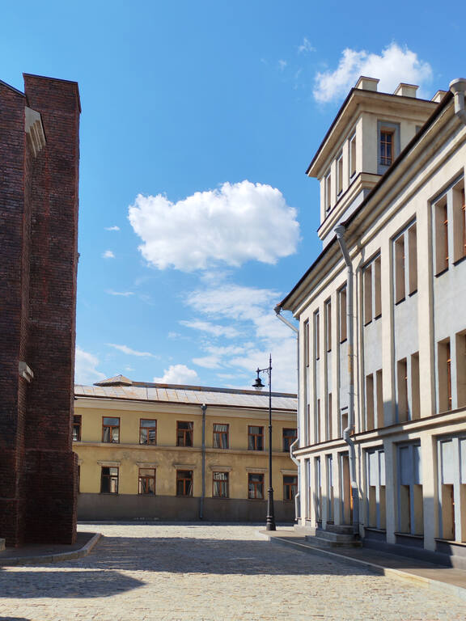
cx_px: 233
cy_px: 310
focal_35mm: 34
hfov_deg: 41.8
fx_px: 610
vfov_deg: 54.0
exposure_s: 1/760
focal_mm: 6.12
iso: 50
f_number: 1.9
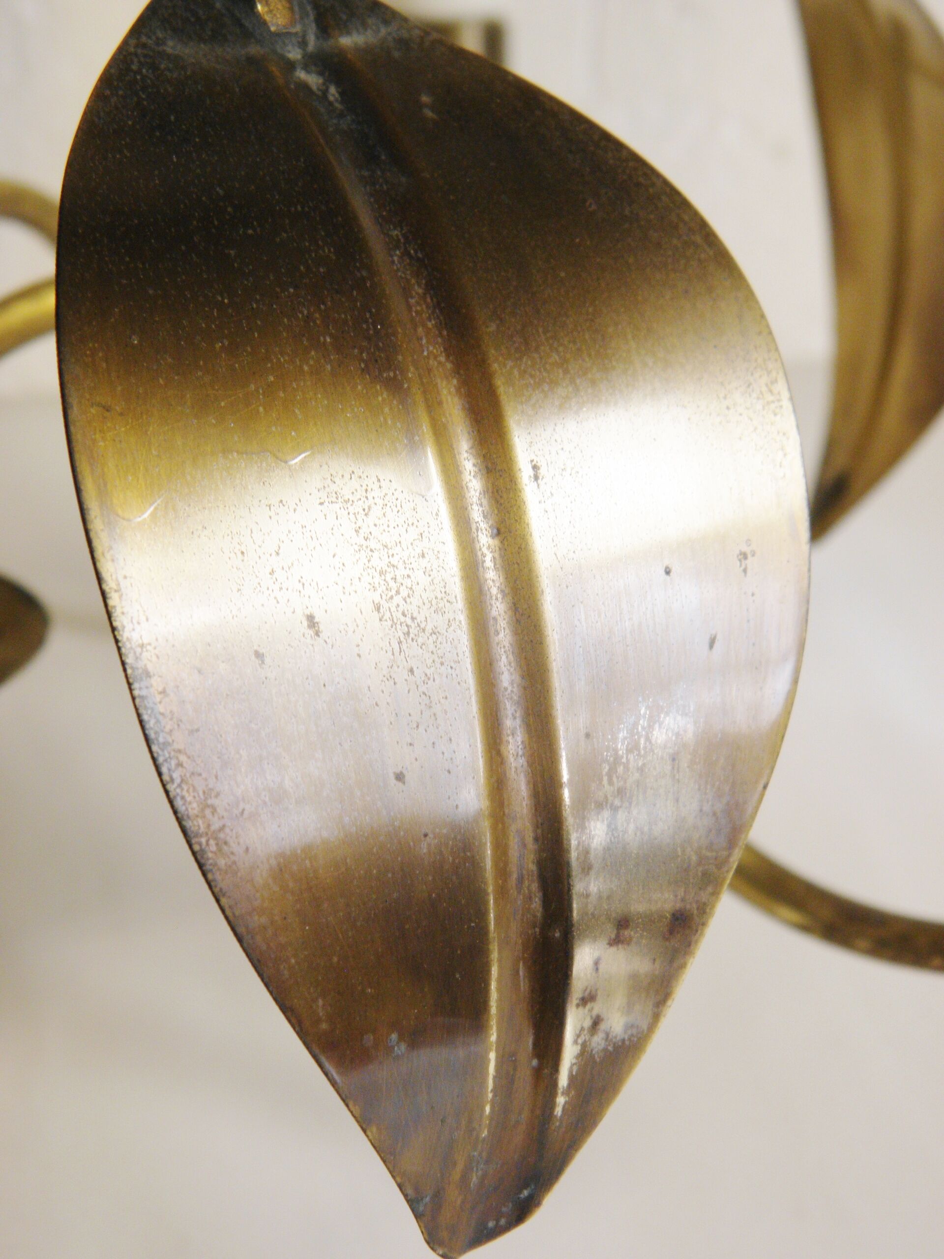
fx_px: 2909
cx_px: 472
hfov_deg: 18.4
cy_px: 630
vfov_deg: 24.4
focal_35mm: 80
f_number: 4.4
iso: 100
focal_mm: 14.3
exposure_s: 1/50
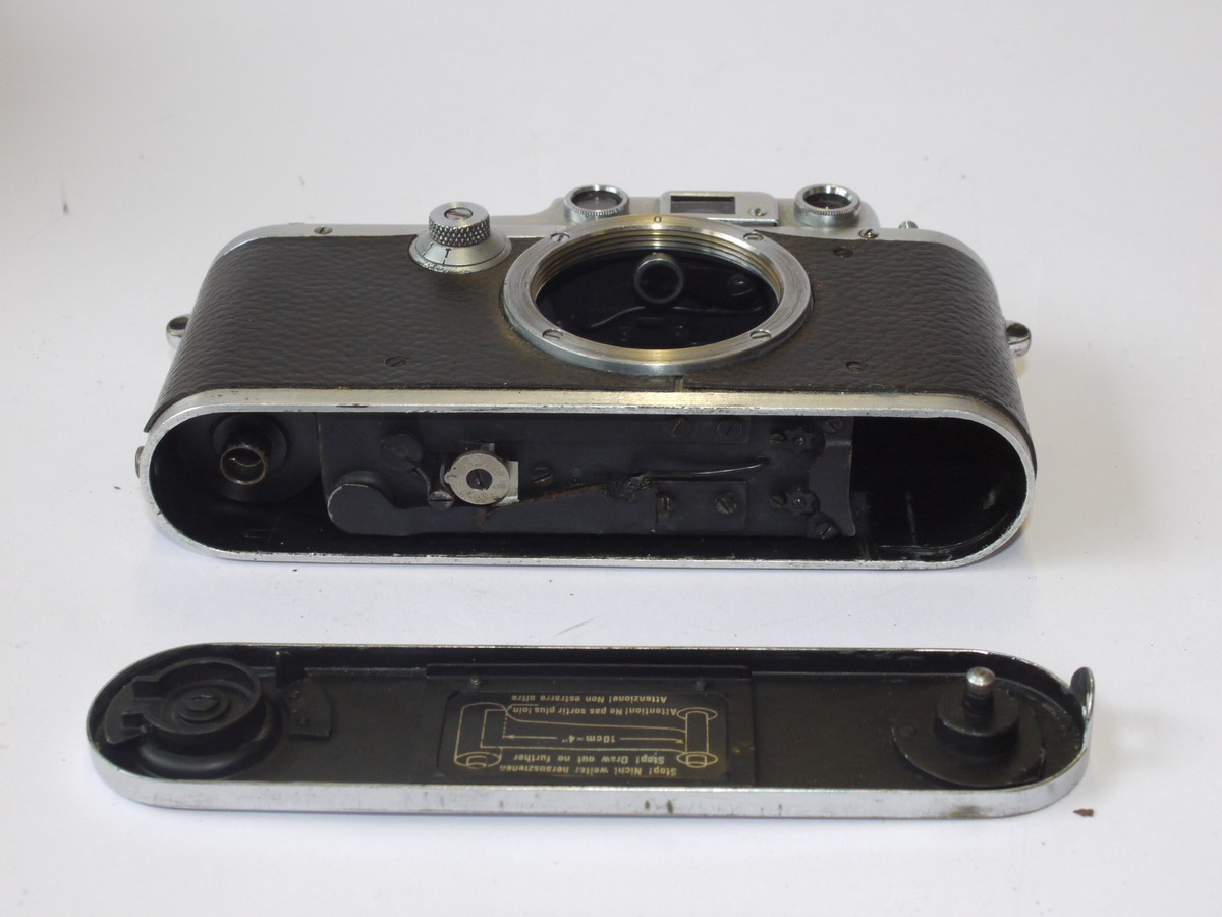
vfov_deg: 24.4
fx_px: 2118
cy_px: 458
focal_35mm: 60
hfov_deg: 32.2
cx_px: 611
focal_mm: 30
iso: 800
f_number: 10
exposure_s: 1/80
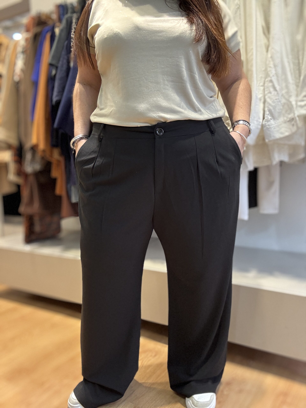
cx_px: 153
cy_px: 204
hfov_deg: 46.8
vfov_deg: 60.0
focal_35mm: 30
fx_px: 354
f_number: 1.9
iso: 200
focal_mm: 2.69
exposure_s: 1/50
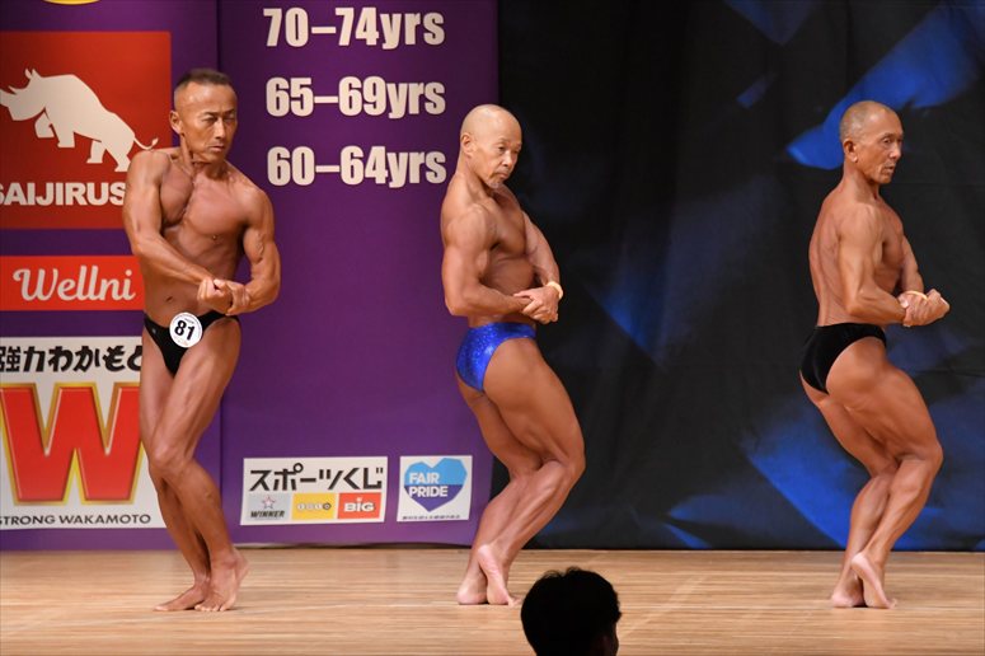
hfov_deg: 7.2
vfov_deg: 4.8
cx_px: 492
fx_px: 7794
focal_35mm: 285
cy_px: 328
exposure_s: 1/400
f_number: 5.6
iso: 5000
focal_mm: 190
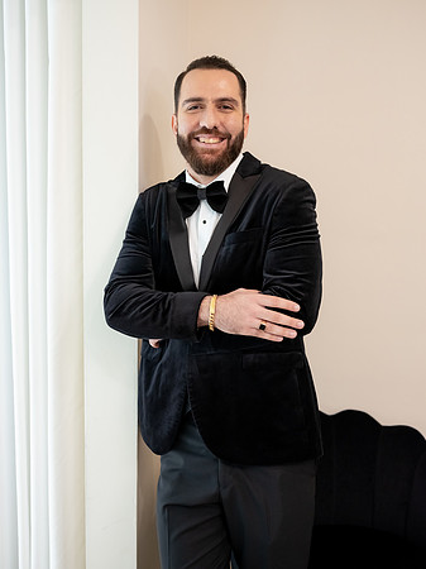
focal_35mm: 50
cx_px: 213
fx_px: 821
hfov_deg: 29.1
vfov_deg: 38.2
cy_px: 284
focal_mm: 63
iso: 1600
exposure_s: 1/100
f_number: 3.6
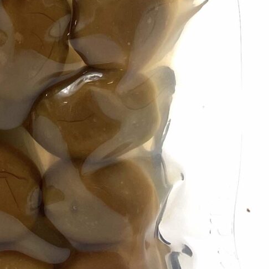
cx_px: -27
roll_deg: -0.3
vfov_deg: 13.4
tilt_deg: -11.2
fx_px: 1064
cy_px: -158
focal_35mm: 121
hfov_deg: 14.1
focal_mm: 4.2
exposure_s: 1/212
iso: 32
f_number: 1.6
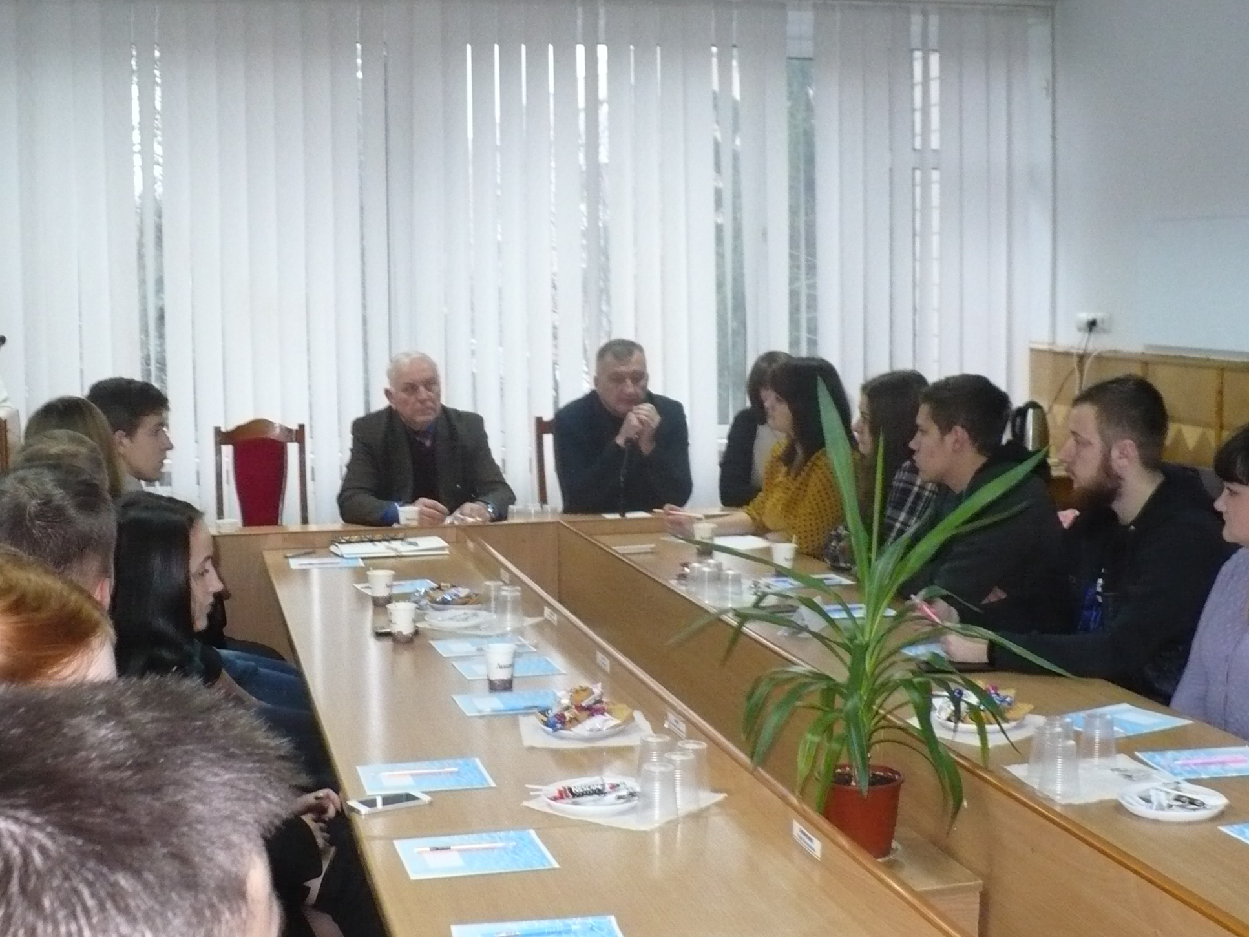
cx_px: 569
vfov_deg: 29.7
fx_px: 1768
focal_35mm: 49
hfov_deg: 38.9
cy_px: 476
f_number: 2.8
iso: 400
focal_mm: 6.1
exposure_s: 1/30
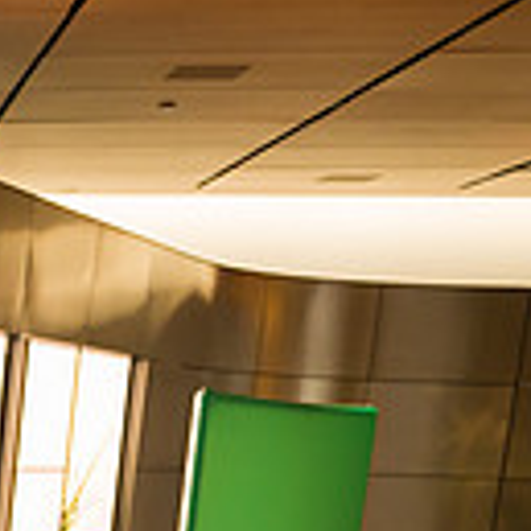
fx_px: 1597
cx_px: -580
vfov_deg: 17.1
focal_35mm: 92
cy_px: 786
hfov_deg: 14.9
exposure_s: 1/200
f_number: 4
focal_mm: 24
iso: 800
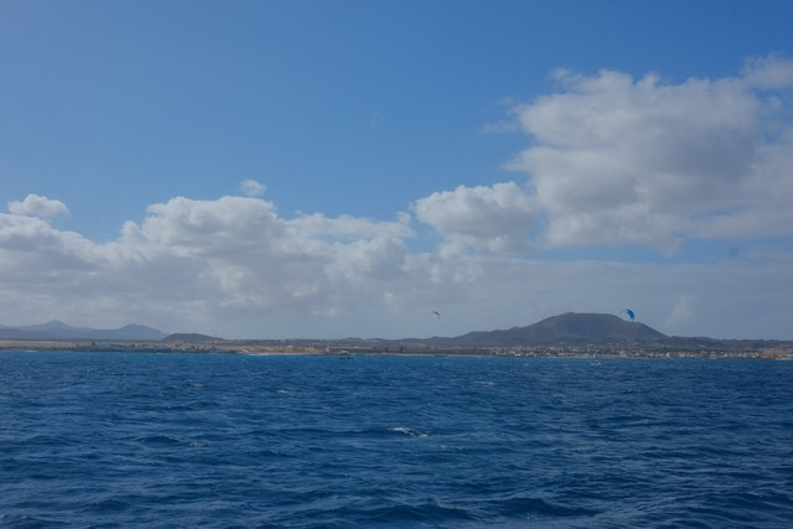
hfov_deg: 47.4
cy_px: 264
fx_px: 903
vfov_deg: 32.6
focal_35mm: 41
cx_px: 396
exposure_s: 1/350
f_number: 14
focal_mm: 27
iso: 200
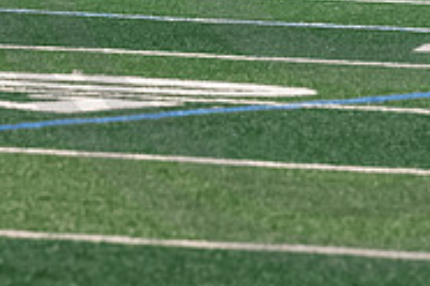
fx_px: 8599
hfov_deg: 2.9
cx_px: 362
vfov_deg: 1.9
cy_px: -81
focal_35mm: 720
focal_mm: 122
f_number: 4
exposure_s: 1/320
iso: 3200
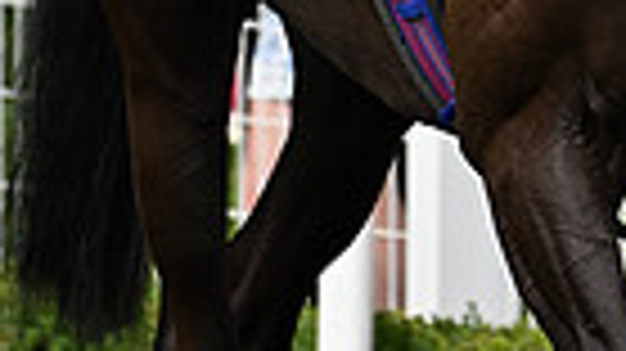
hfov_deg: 3.0
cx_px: 932
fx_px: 11944
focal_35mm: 720
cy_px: -497
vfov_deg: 1.7
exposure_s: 1/2500
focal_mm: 165
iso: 500
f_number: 5
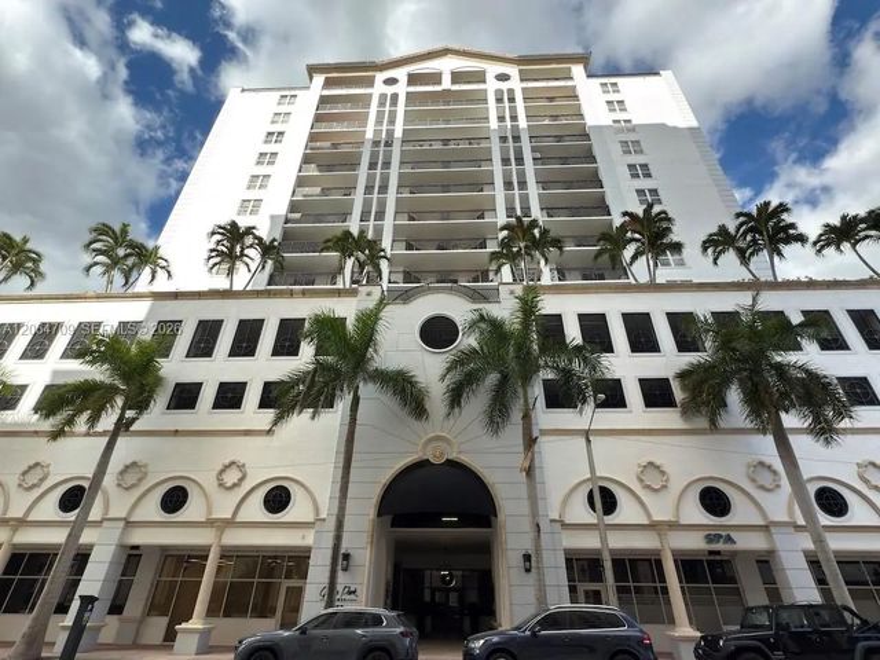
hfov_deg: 91.0
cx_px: 440
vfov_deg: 74.7
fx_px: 432
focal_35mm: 17
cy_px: 330
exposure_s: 1/404
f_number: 2.2
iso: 25
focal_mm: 2.22
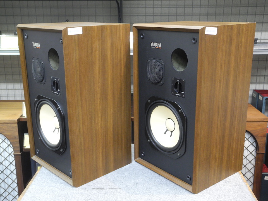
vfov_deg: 35.1
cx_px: 134
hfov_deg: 45.8
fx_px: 317
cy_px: 100
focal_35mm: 41
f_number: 3.2
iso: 400
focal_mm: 8.8
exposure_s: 1/16.5
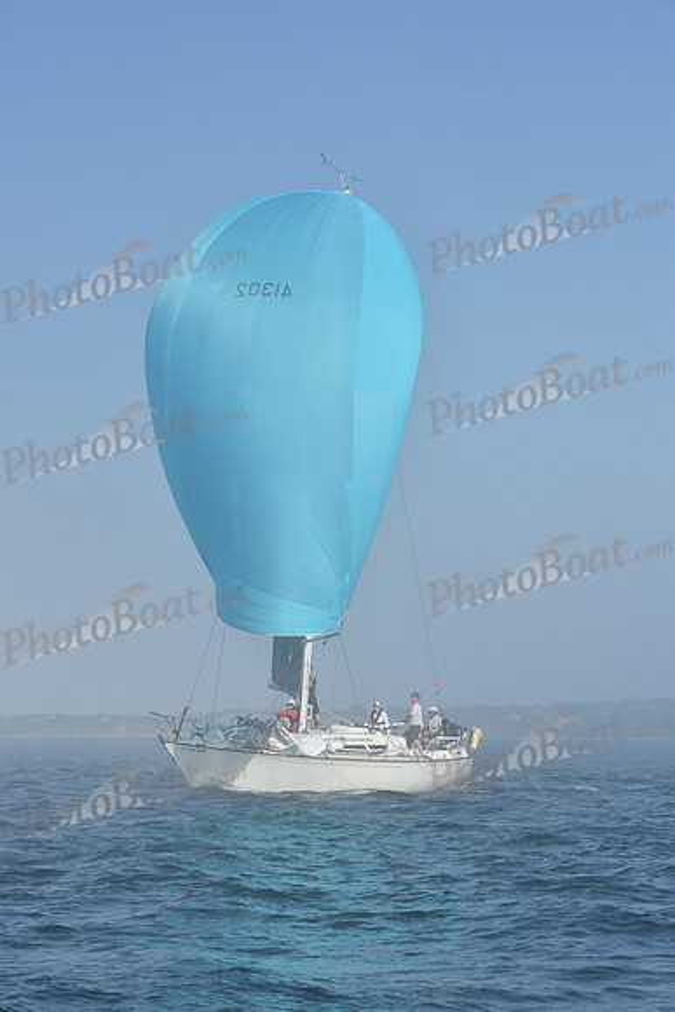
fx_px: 2754
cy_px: 506
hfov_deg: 14.0
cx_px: 338
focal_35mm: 98
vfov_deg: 20.8
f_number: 10
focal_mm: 98
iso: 320
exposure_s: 1/1250
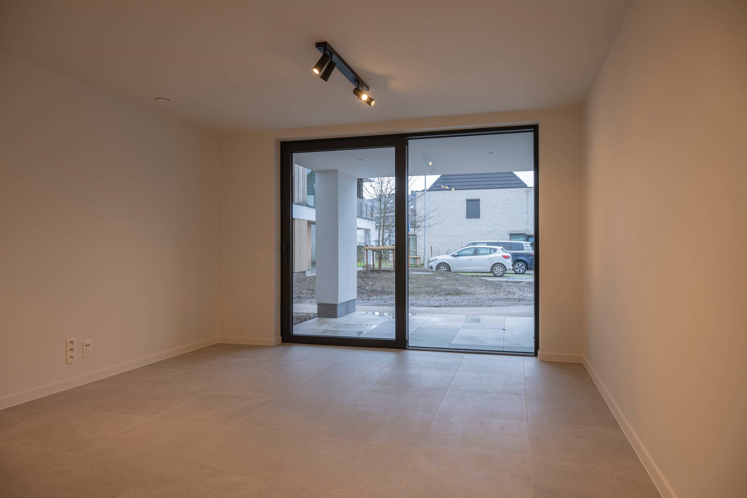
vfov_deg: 53.1
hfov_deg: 73.7
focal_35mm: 24
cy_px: 249
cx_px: 374
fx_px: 498
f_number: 8
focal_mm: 24
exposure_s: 1/5
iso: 100
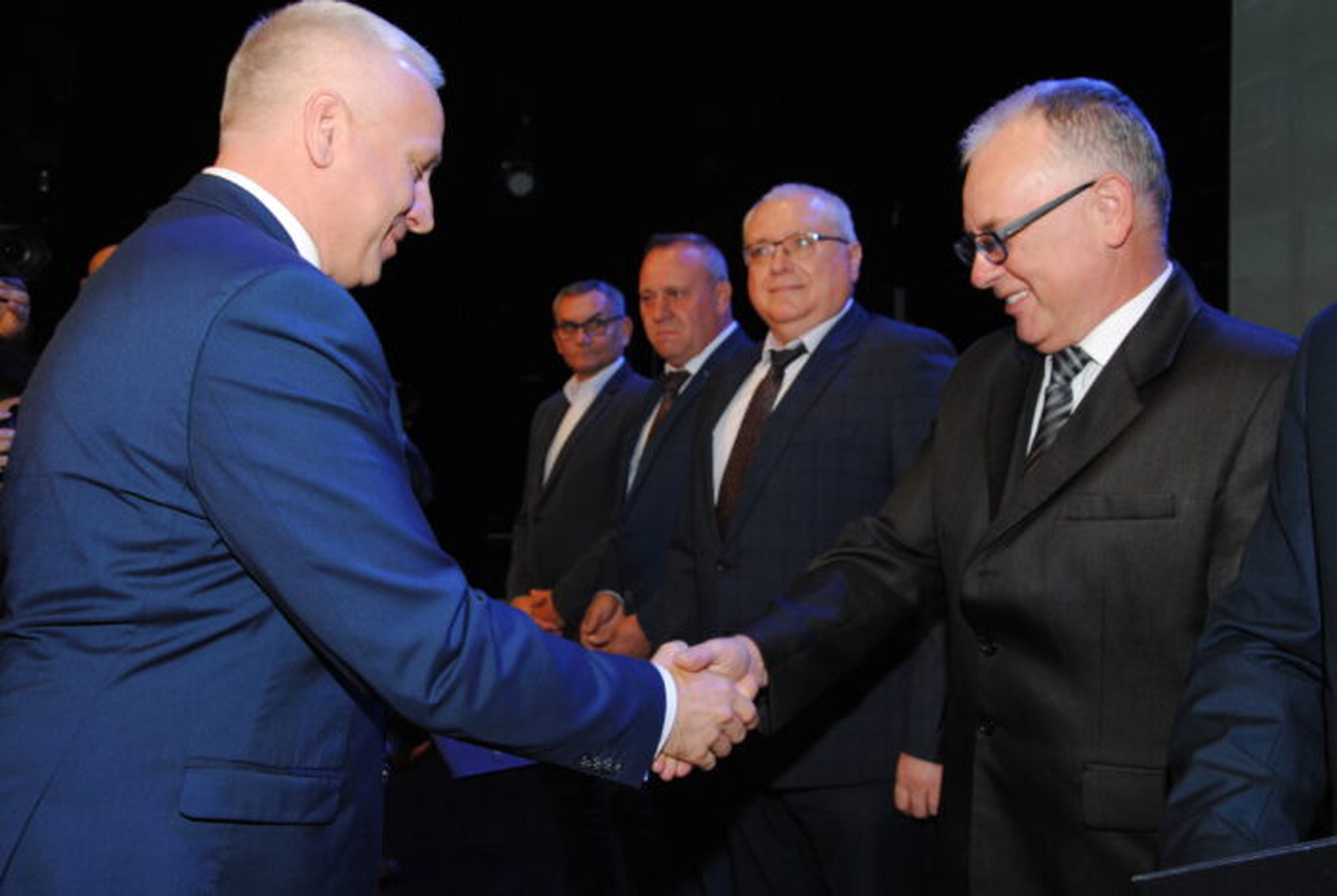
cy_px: 448
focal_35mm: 33
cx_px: 668
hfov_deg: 57.2
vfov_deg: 40.1
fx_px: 1227
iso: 400
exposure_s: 1/60
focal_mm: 22
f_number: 5.6
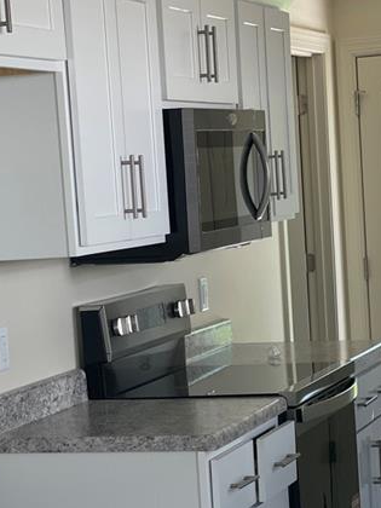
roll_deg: +3.1
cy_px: 347
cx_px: 155
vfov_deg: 16.8
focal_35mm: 117
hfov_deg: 12.7
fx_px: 1717
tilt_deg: -4.3
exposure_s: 1/121
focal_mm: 7.5
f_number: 2.2
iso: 80
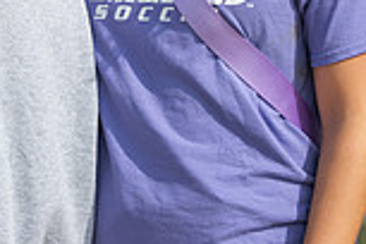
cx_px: 86
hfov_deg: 6.3
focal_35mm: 326
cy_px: -25
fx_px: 3314
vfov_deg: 4.2
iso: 80
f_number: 4
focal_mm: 86
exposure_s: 1/640
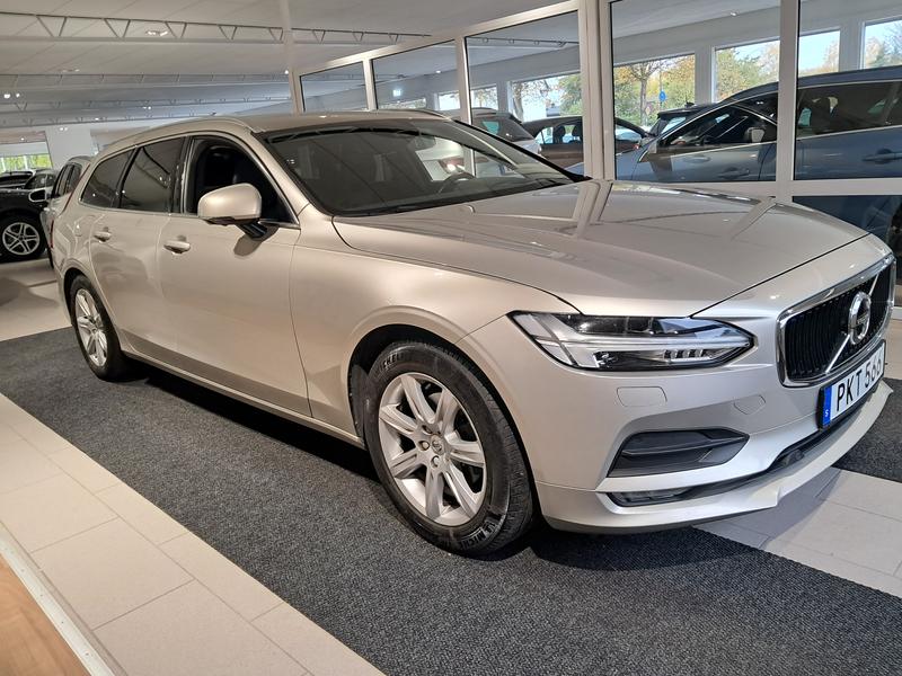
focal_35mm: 27
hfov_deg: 65.3
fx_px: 704
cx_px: 451
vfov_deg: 51.4
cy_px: 338
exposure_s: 1/50
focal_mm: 4
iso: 200
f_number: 1.8
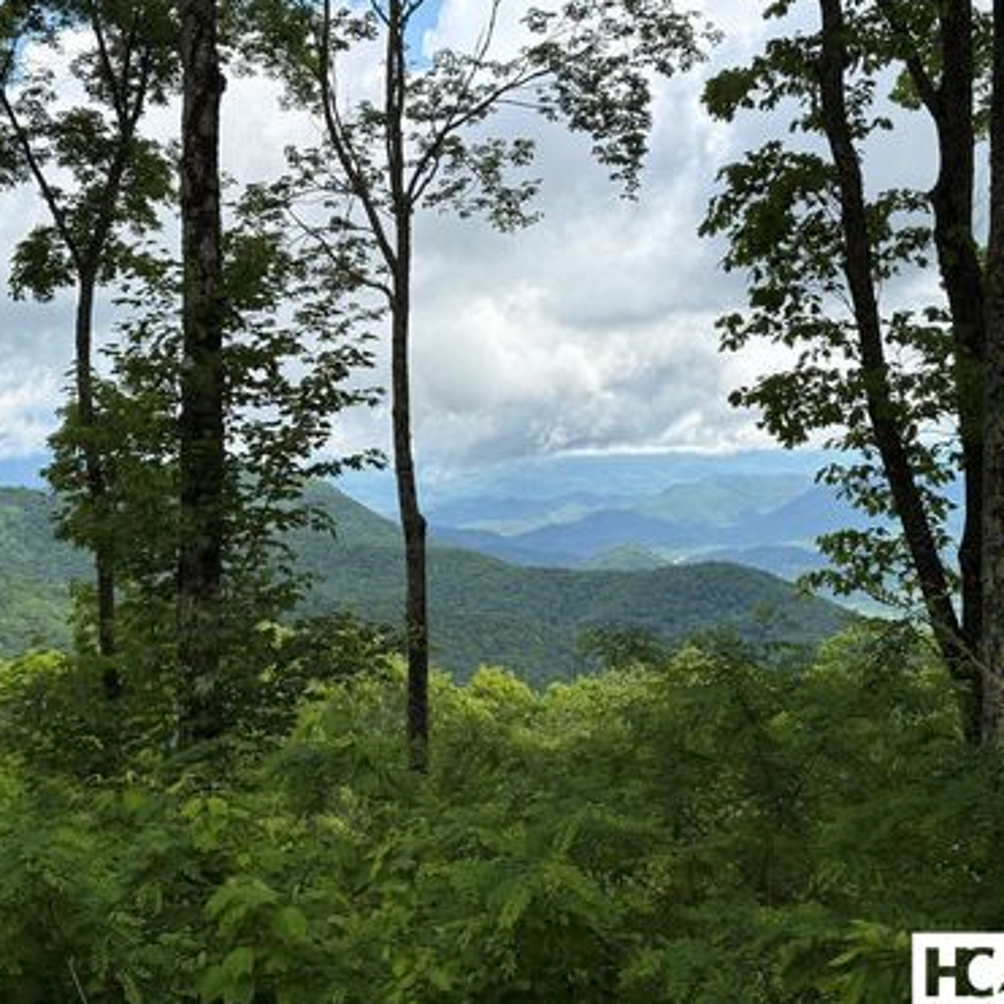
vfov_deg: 27.7
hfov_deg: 27.7
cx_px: 506
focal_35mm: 62
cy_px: 502
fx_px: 2034
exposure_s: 1/2451
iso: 32
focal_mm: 5.96
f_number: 1.6
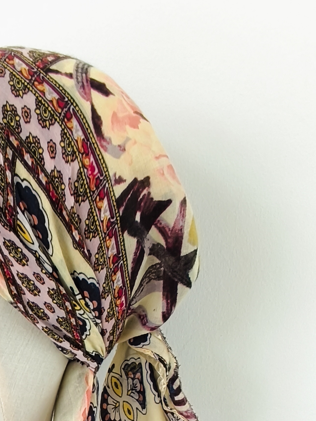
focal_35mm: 44
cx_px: 19
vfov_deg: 39.1
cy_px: 397
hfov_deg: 31.1
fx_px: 535
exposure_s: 1/60
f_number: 2.2
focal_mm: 1.65
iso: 50
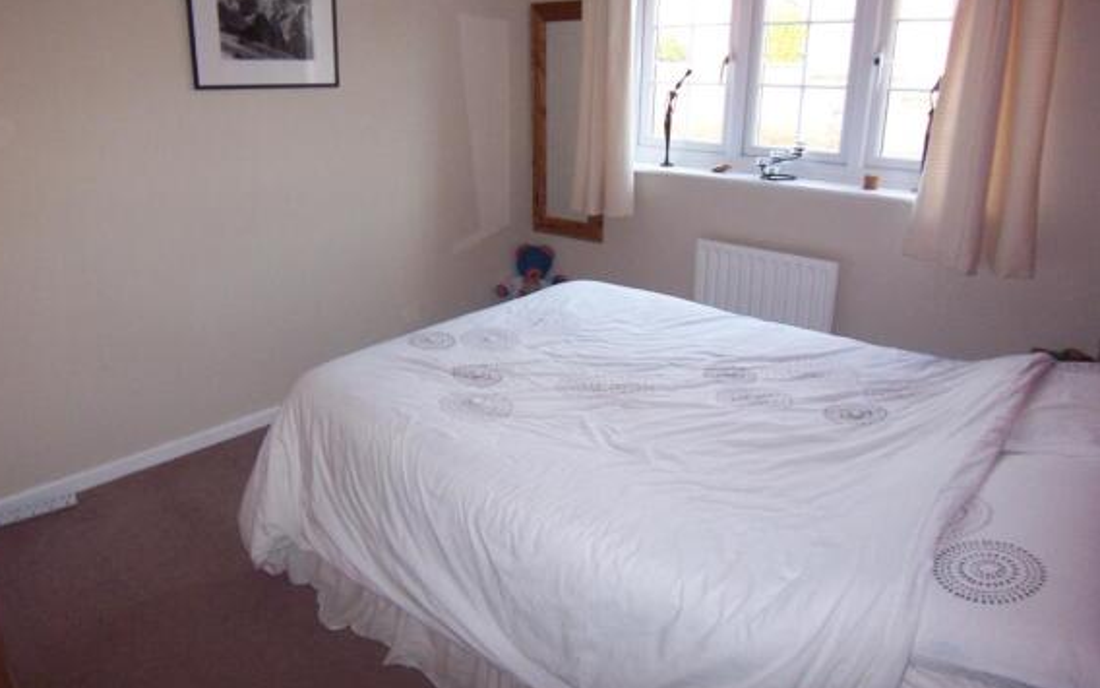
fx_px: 749
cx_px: 537
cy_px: 290
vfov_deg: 49.1
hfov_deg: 72.5
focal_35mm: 25
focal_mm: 3.8
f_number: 2.8
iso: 200
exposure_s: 1/30
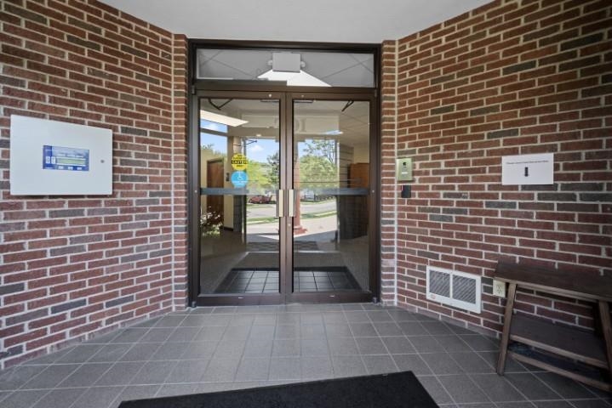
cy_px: 204
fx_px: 238
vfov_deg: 81.3
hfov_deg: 104.2
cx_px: 306
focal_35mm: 14
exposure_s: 1/50
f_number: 6.3
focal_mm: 14
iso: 400
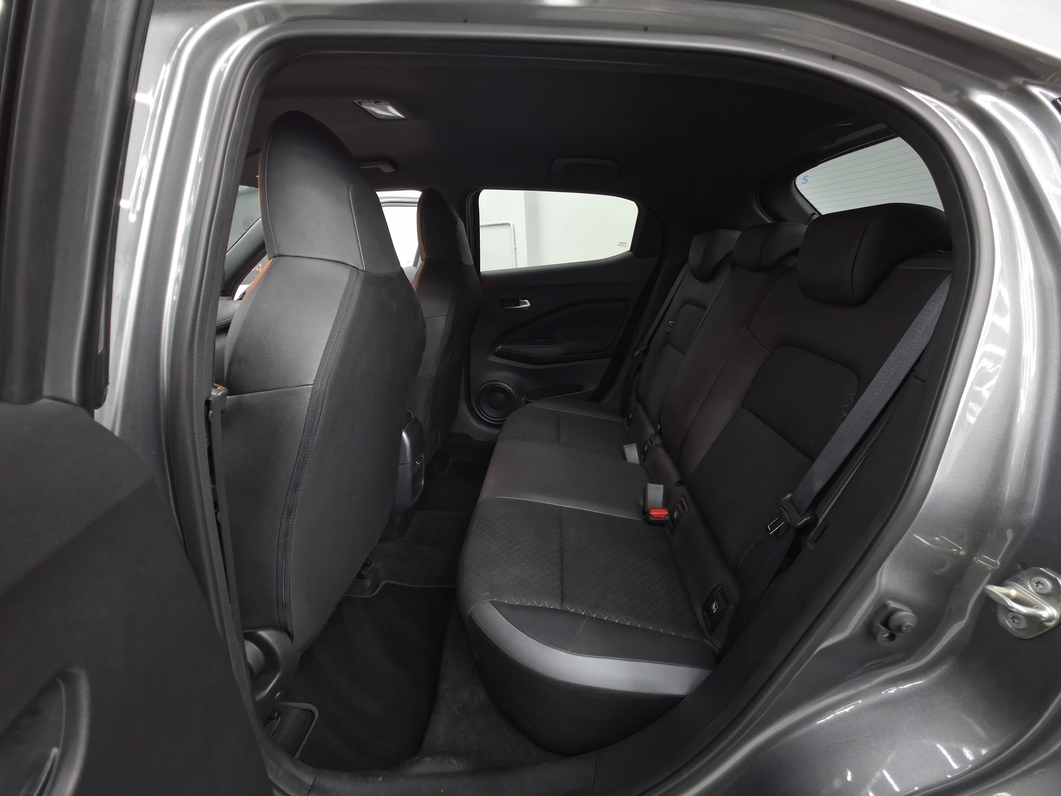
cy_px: 398
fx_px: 398
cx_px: 530
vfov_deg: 89.9
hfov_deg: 106.2
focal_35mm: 13
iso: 125
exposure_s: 1/12.5
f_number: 1.9
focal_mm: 2.2
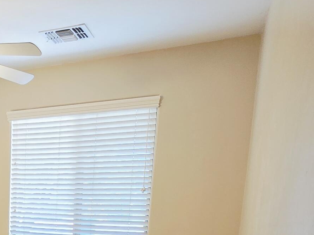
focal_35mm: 44
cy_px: 263
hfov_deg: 35.2
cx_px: -50
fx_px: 399
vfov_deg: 29.4
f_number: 2.2
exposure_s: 1/60
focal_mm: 2.2
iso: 64
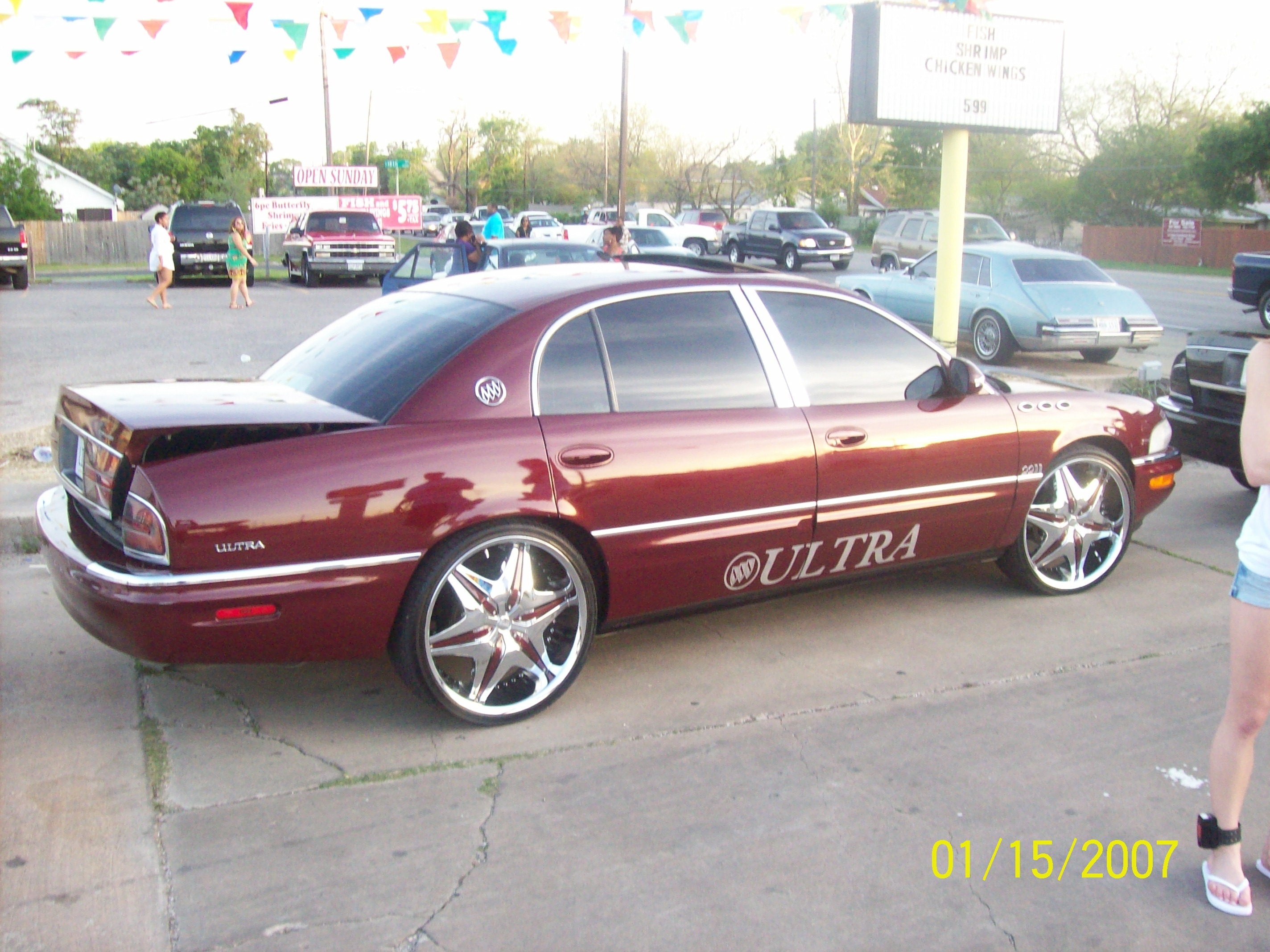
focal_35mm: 36
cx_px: 635
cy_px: 476
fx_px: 1320
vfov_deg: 39.6
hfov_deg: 51.4
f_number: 2.7
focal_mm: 6
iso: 200
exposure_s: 1/119
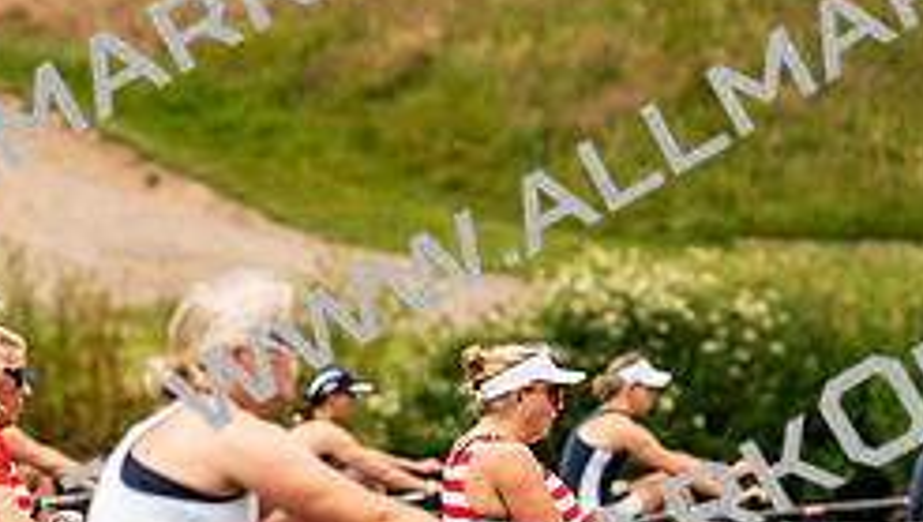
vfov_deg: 1.5
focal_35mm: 799
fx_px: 19576
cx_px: -109
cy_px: 494
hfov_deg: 2.7
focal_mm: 324
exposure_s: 1/2000
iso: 250
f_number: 6.3
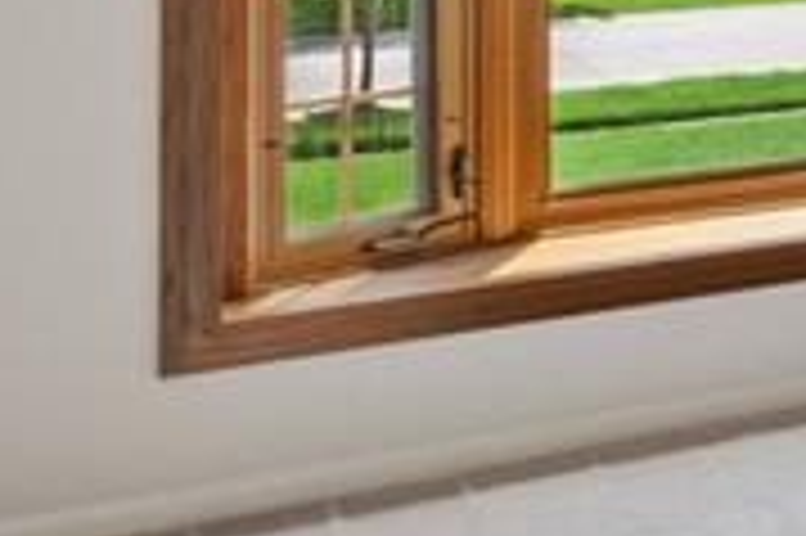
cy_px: -257
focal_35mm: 86
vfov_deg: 14.8
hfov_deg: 15.6
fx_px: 1924
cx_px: 1824
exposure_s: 1/4
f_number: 7.1
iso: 500
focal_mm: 10
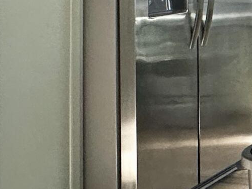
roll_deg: +0.2
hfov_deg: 17.8
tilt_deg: +1.3
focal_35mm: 84
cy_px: -40
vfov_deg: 16.8
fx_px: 612
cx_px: 477
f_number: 2.2
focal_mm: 2.22
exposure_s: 1/120
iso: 160
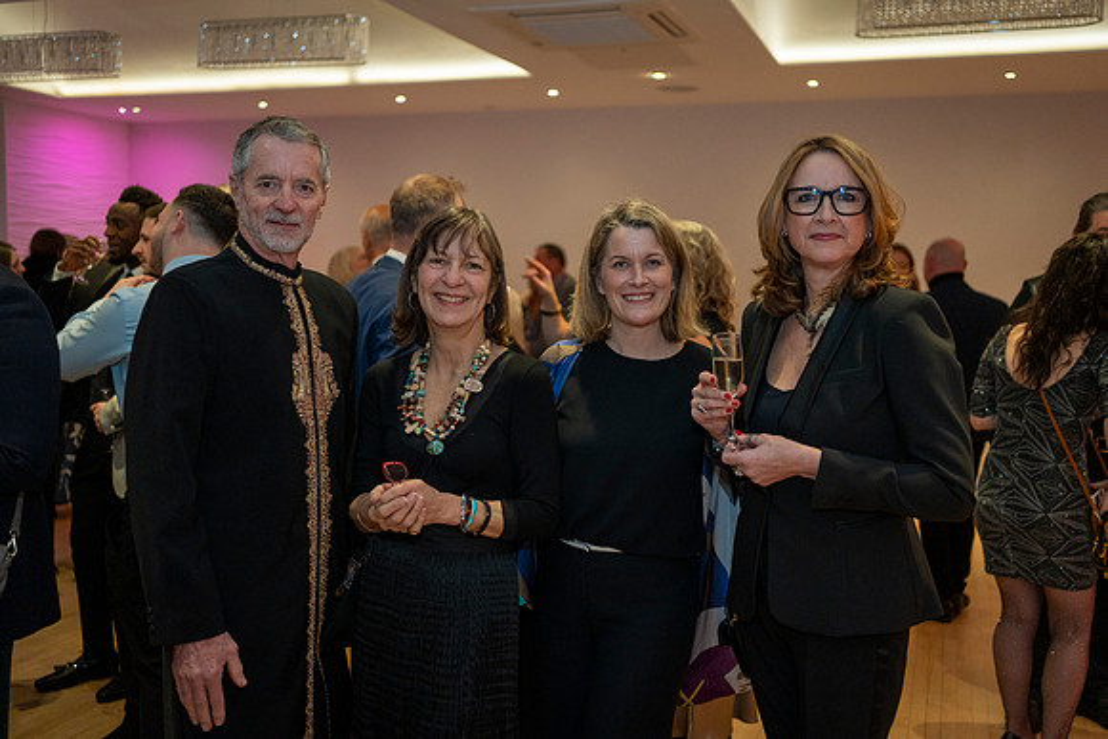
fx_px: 1077
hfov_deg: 54.4
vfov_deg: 37.9
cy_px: 370
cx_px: 554
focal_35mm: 35
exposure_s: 1/80
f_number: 2
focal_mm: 35
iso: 1250
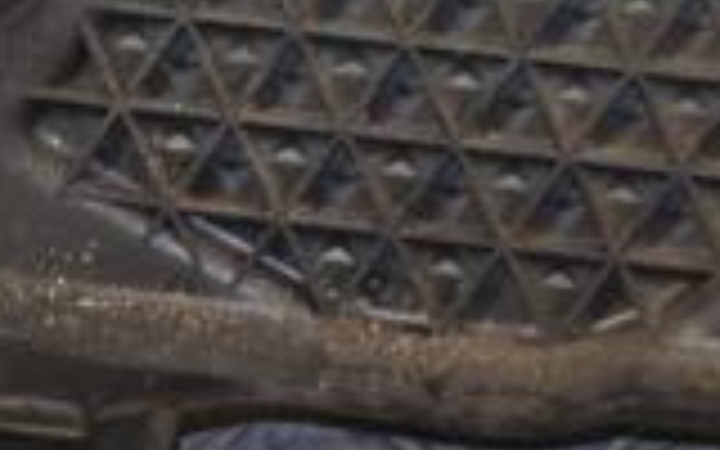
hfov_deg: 11.4
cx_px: 662
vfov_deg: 7.1
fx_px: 3591
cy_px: -76
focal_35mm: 183
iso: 450
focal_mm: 32
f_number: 4.8
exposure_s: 1/60
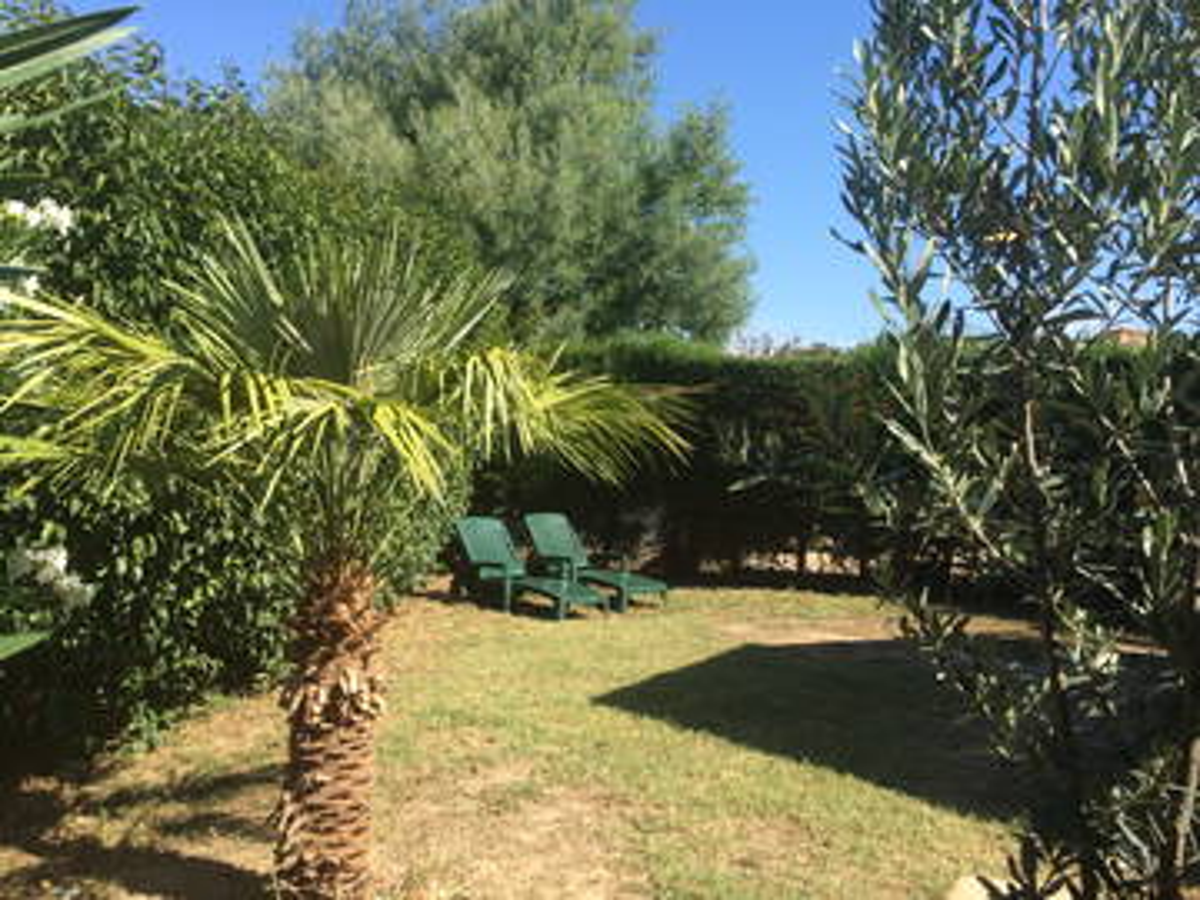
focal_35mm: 29
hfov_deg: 61.7
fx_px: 1005
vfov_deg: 48.2
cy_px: 450
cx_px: 600
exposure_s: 1/1140
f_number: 2.2
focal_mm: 4.15
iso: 32
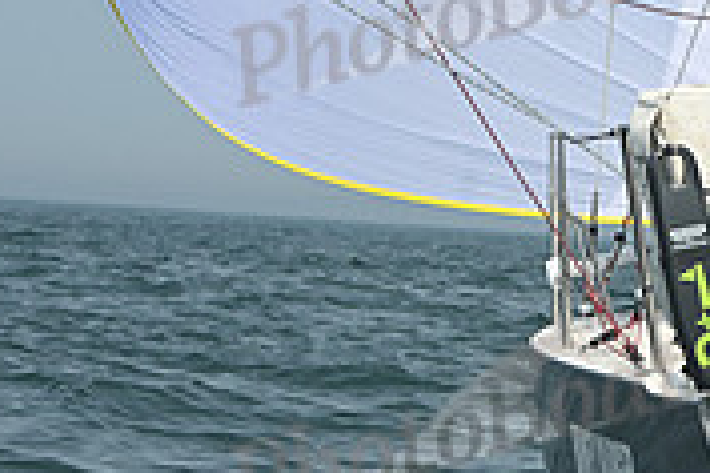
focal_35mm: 321
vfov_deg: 4.3
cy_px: 154
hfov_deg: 6.4
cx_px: 1007
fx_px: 6330
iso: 320
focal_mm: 98
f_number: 8
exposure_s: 1/1250
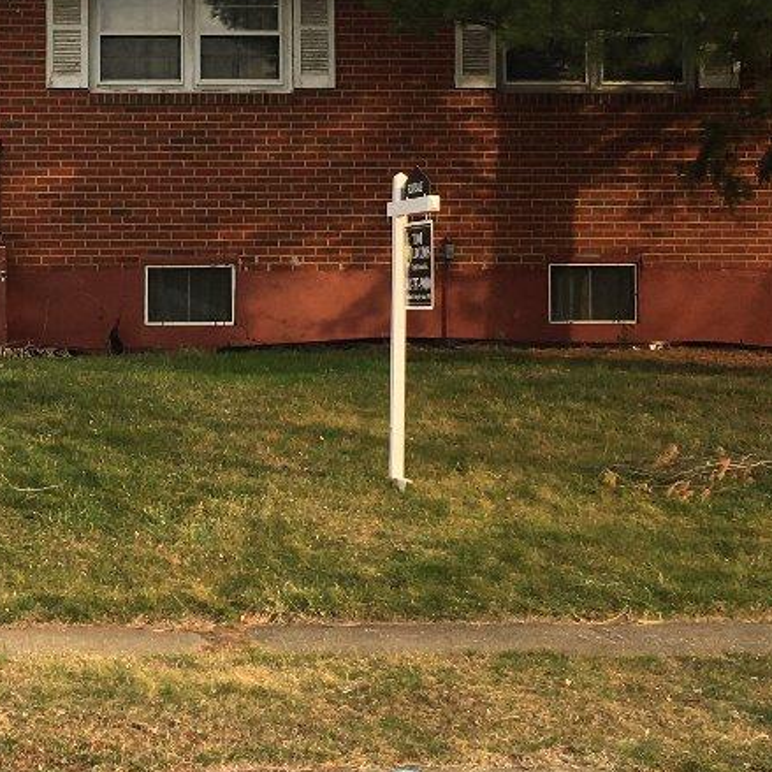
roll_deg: -0.2
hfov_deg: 20.3
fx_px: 2119
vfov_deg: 20.5
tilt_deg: +2.7
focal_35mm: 84
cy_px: 218
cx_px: 120
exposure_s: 1/299
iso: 25
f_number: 2.2
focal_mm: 4.15
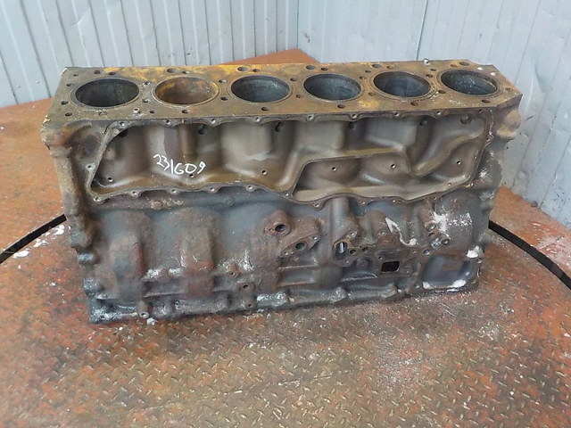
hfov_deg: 60.0
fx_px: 495
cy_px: 214
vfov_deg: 46.8
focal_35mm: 30
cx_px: 286
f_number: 3.3
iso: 800
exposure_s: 1/60
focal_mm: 4.1
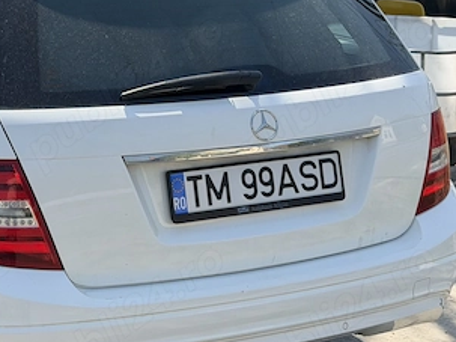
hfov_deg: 20.1
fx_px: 1251
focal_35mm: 95
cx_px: 20
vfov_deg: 15.5
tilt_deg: -11.5
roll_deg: -0.4
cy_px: 107
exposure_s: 1/3704
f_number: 1.78
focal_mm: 6.76
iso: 64
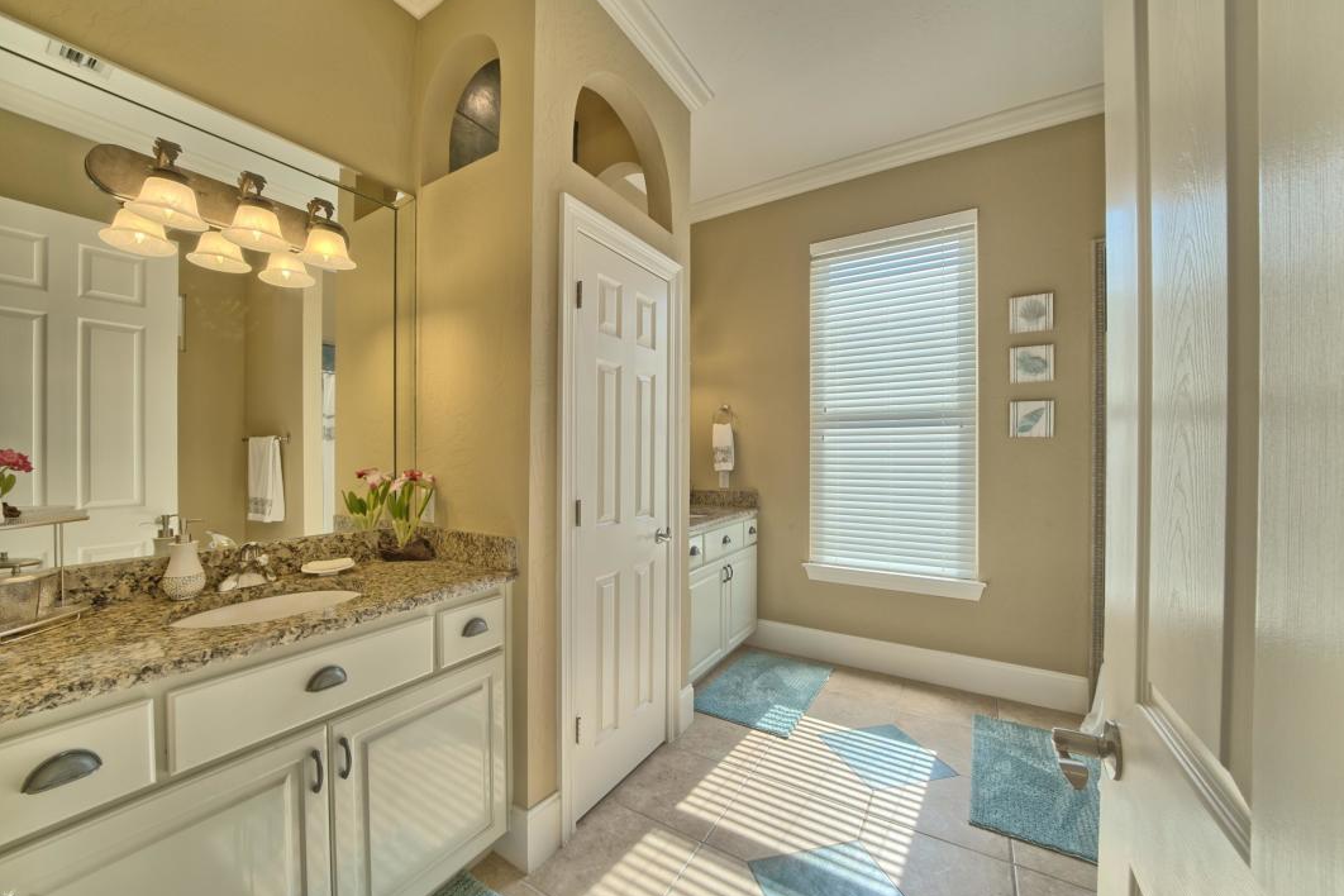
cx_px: 645
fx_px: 485
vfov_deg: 85.4
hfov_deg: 108.3
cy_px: 455
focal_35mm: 13
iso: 200
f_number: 13
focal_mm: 12
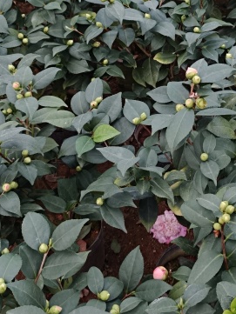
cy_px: 25
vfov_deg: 27.4
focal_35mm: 68
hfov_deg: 21.3
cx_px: 195
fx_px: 618
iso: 1250
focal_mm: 6.06
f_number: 1.6
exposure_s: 1/50
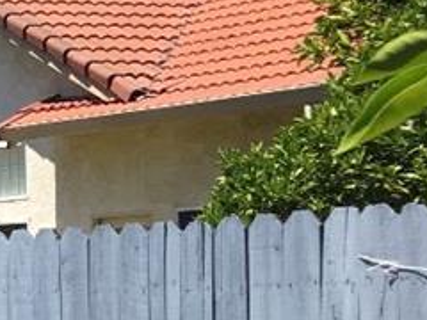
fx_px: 2233
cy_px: 297
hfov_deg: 8.9
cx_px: -865
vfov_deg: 8.2
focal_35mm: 181
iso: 25
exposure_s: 1/927
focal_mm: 4.15
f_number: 2.2
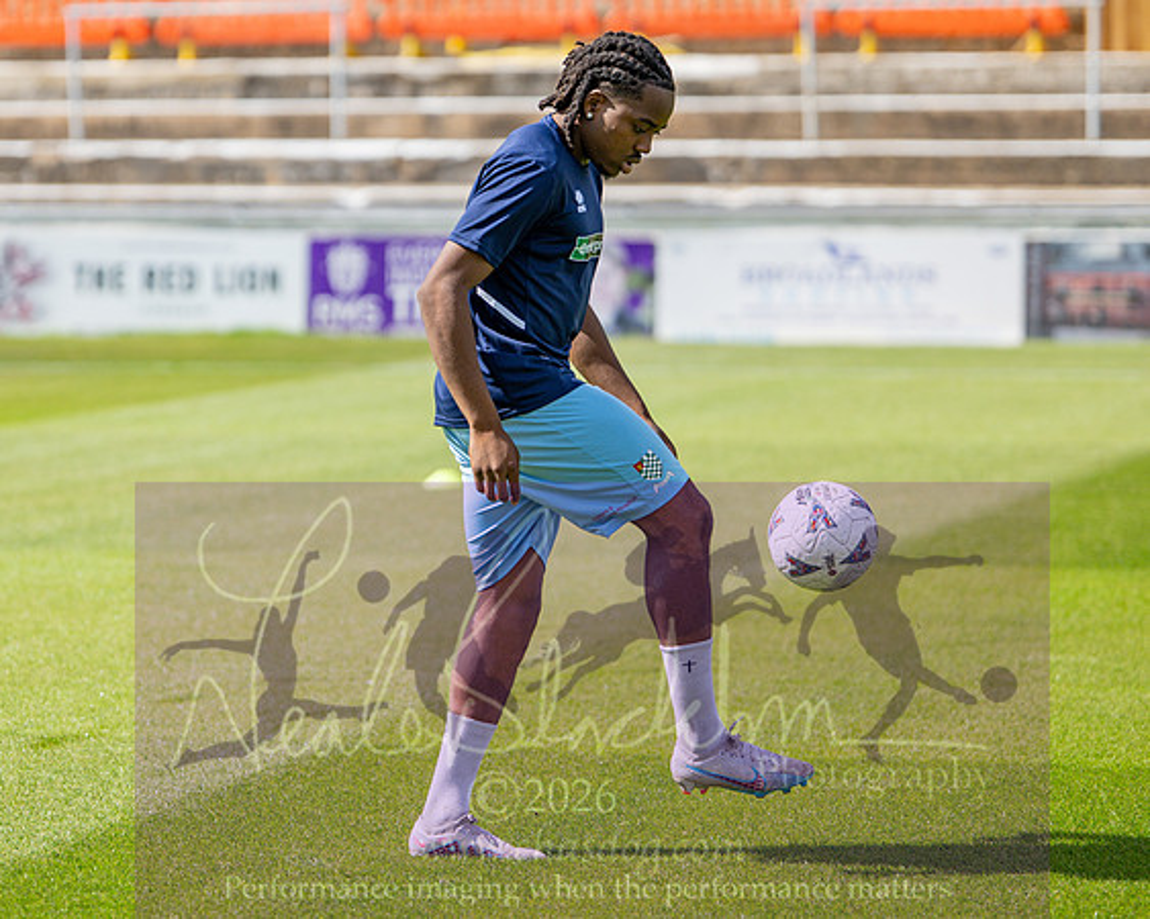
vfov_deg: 9.5
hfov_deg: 11.8
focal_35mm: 163
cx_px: 362
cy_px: 394
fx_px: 5558
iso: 100
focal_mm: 85
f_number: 1.6
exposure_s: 1/6400
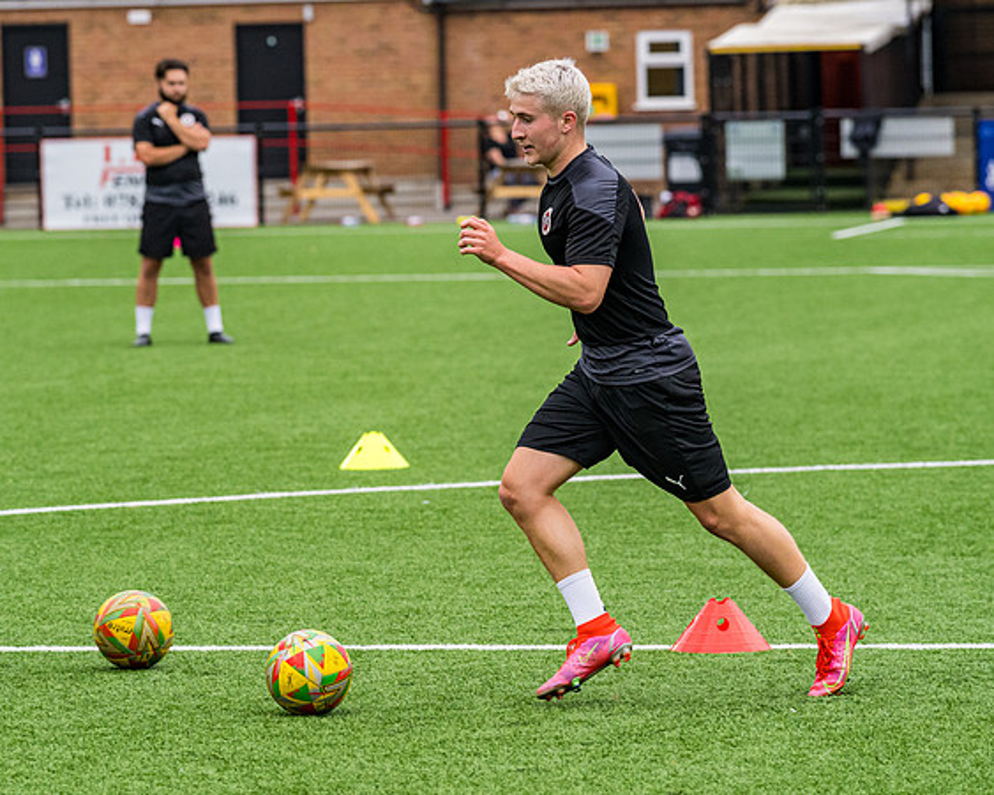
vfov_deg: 6.8
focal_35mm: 227
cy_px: 383
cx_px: 478
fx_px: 6666
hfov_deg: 8.5
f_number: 4
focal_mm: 135
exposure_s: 1/1000
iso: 800
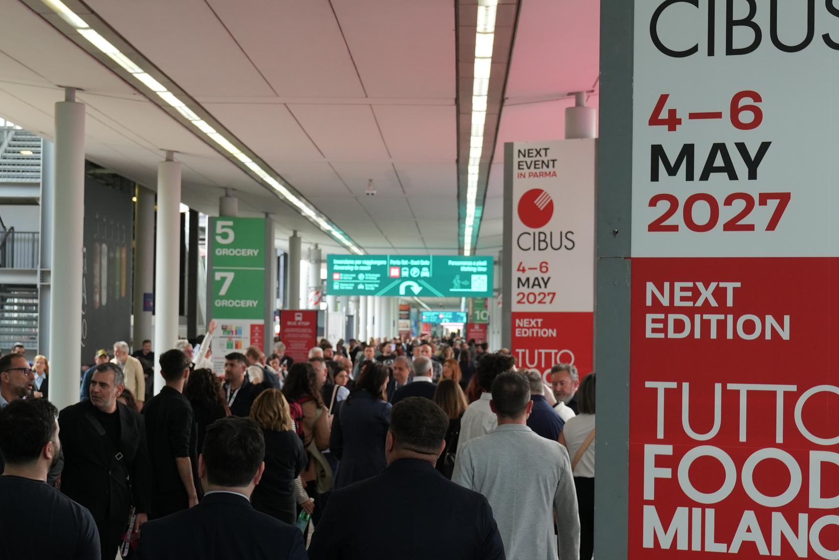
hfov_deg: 27.3
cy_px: 291
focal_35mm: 74
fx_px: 1724
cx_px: 400
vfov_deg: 18.4
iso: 1000
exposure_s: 1/160
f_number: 5.6
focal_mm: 38
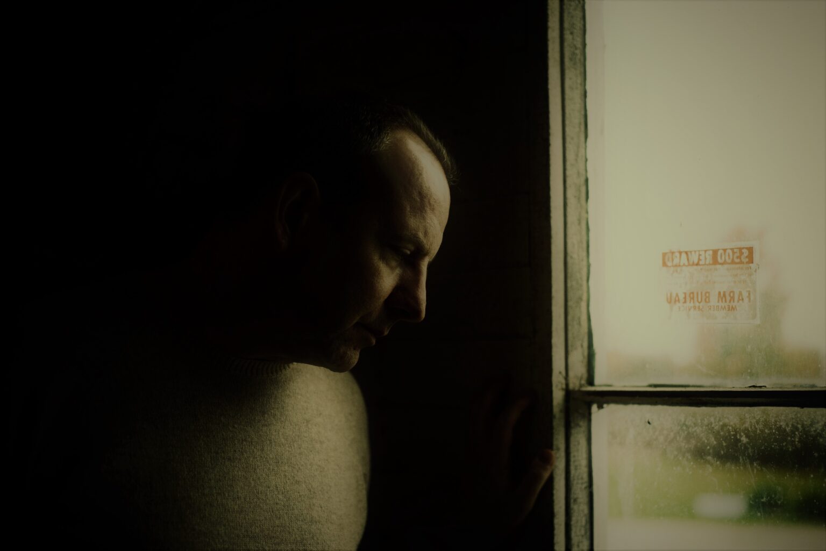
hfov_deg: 39.6
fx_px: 1147
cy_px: 276
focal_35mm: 50
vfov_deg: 27.0
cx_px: 413
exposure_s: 1/250
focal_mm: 50
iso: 800
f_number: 2.5
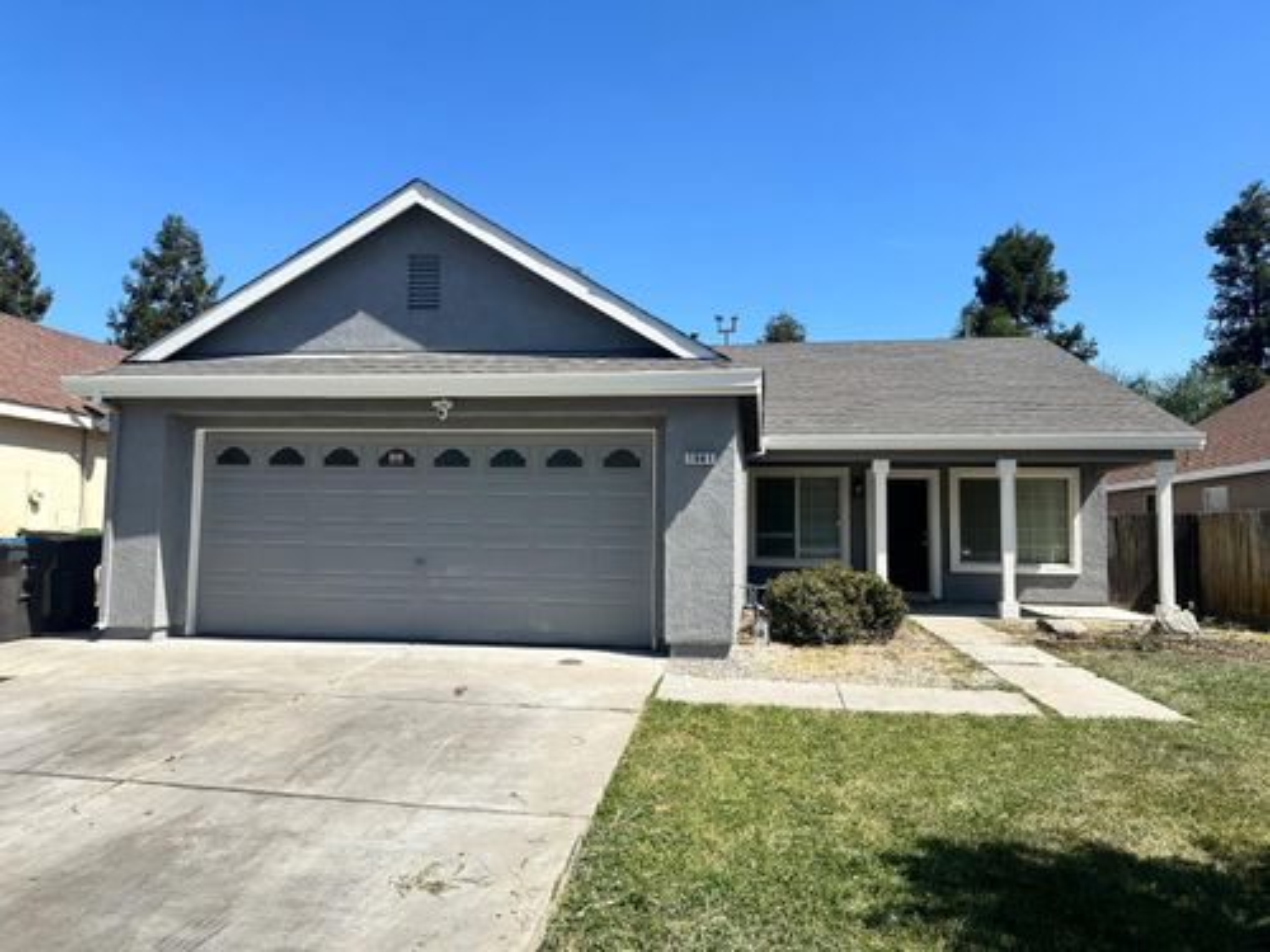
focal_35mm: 24
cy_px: 476
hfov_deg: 71.6
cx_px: 635
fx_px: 881
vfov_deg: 56.8
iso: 80
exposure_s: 1/4348
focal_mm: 6.86
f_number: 1.78
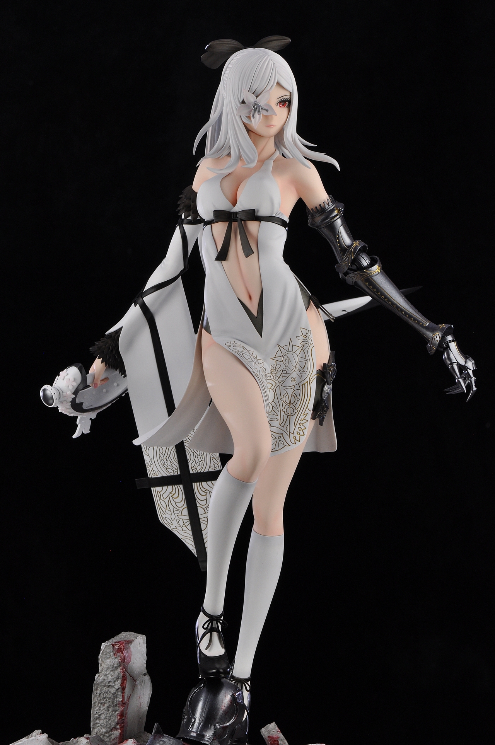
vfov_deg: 15.2
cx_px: 248
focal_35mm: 135
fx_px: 2791
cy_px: 372
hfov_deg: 10.1
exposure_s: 1/30
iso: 400
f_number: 16
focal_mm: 90
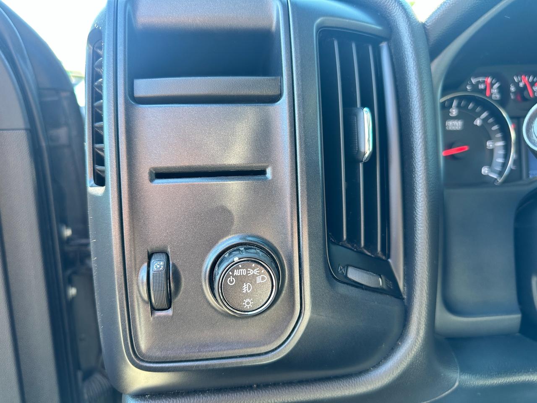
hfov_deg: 71.6
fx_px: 372
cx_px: 268
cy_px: 202
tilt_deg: -15.2
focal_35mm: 24
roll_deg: +0.4
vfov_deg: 56.8
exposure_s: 1/121
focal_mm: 6.86
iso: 125
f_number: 1.78
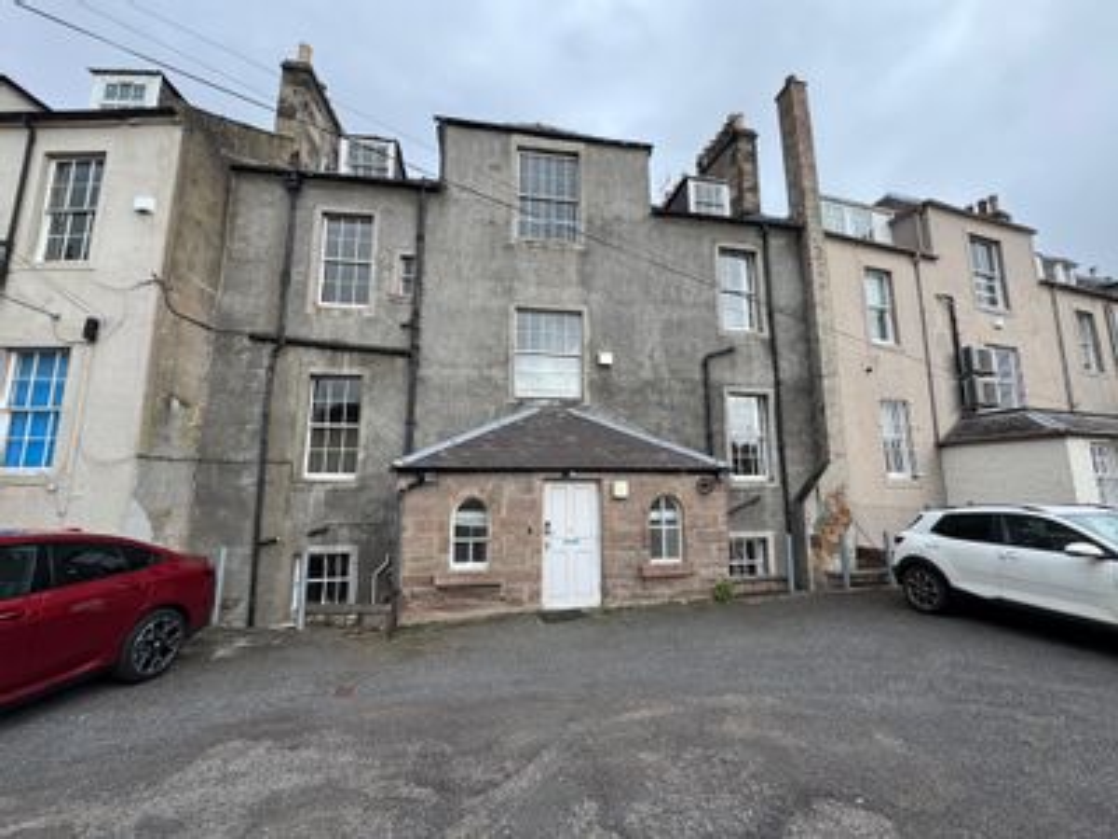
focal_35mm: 14
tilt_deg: +9.8
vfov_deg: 85.7
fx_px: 452
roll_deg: -0.1
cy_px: 420
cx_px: 559
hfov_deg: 102.1
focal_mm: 2.22
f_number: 2.2
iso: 40
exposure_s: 1/482
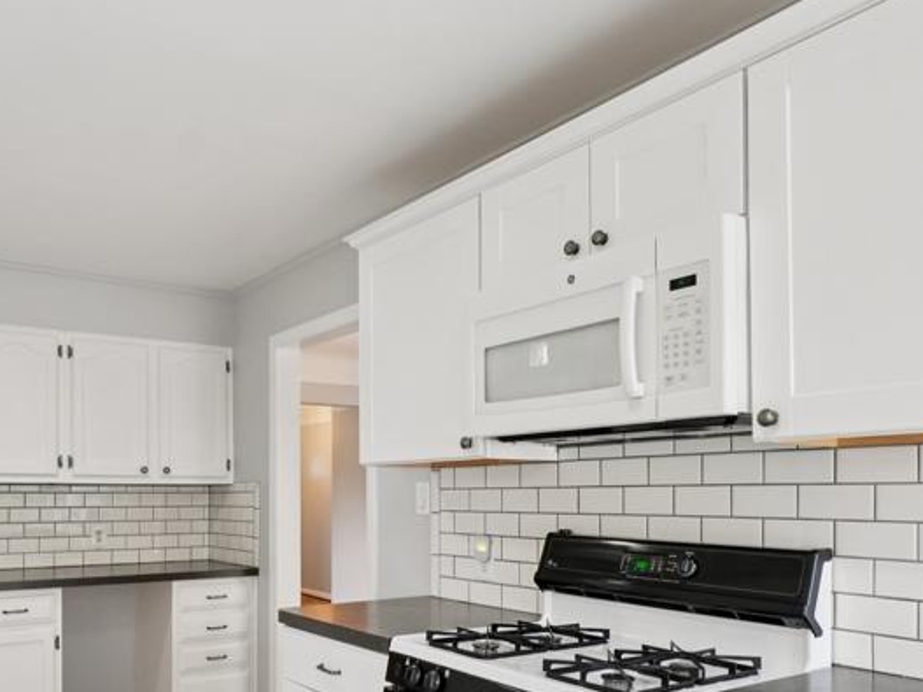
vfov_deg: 48.1
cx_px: 303
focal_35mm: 28
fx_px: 746
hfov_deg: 61.8
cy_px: 508
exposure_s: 1/30
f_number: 8
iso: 500
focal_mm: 10
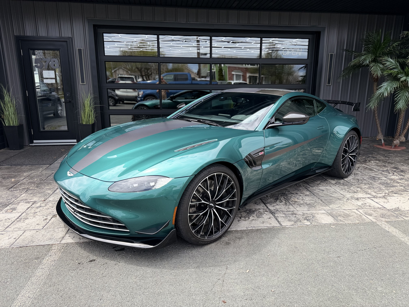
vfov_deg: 56.8
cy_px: 154
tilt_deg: -13.3
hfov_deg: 71.6
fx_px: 284
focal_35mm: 24
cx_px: 204
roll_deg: -0.2
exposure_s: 1/2525
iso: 80
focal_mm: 6.76
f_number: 1.78
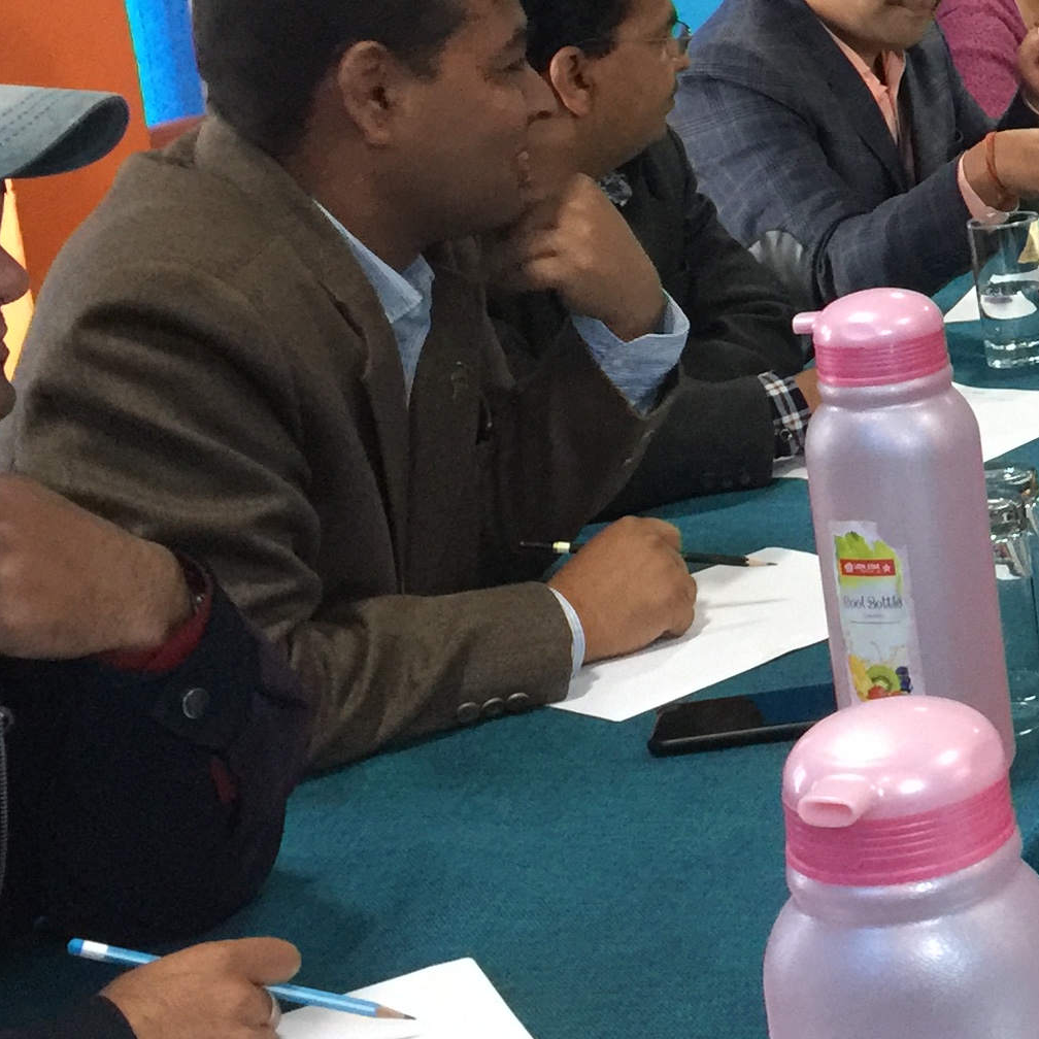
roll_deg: +3.1
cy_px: 289
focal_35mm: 83
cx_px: 1442
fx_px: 2819
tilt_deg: -11.2
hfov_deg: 19.0
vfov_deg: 20.8
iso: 160
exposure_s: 1/17
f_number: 2.2
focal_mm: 4.15
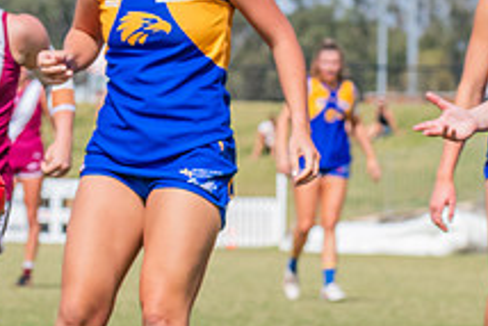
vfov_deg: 3.0
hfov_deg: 4.5
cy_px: 213
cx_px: -157
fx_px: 6253
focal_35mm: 461
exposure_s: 1/1250
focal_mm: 170
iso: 800
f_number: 11
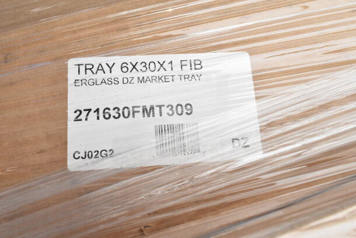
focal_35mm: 32
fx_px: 312
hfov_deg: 59.5
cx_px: 178
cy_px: 119
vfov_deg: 41.7
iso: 1600
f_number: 11
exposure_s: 1/500
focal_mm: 21
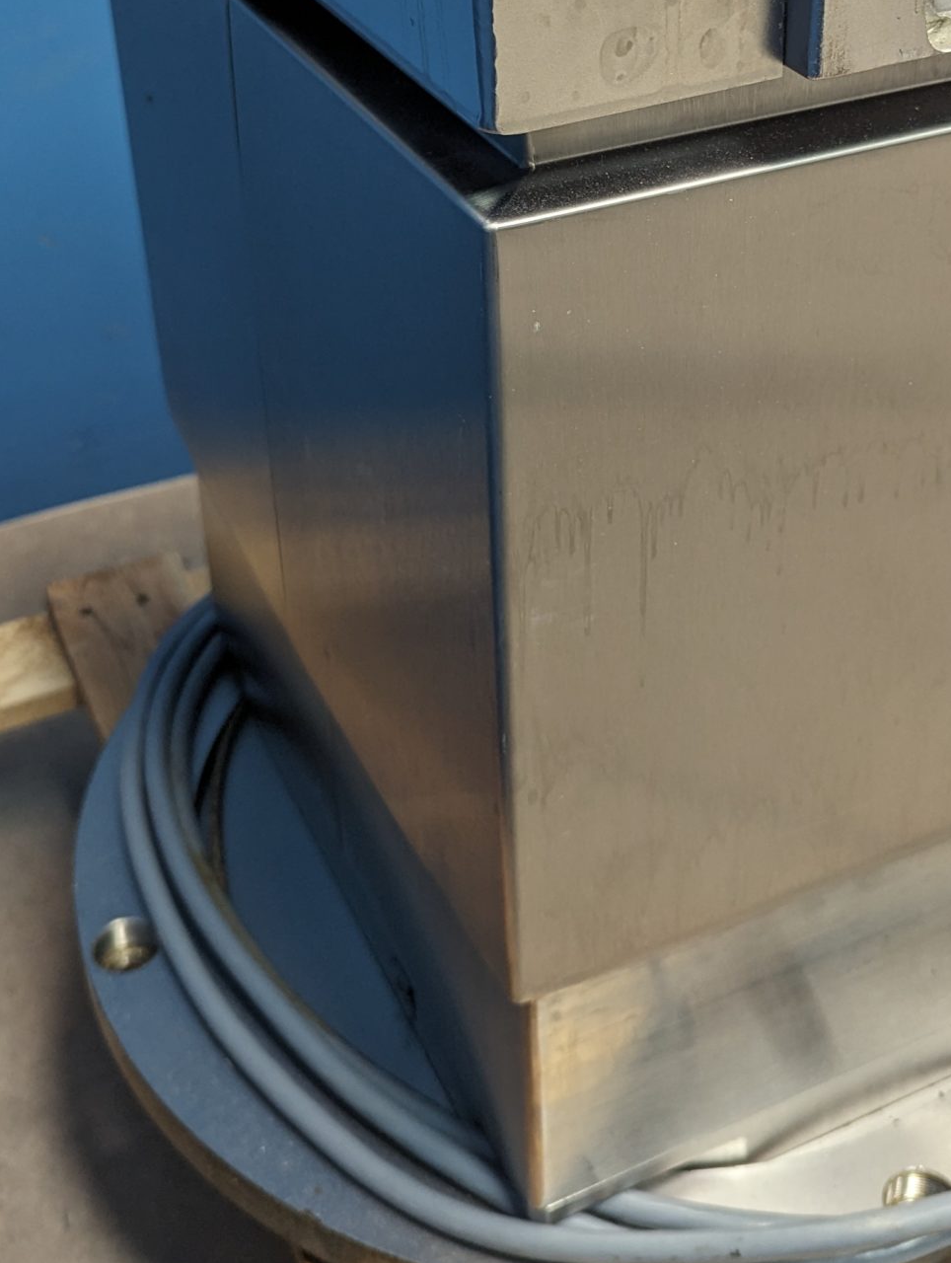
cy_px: 357
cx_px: 587
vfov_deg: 38.8
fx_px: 1754
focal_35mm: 48
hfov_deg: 30.2
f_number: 1.85
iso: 118
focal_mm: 6.81
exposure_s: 1/28.3
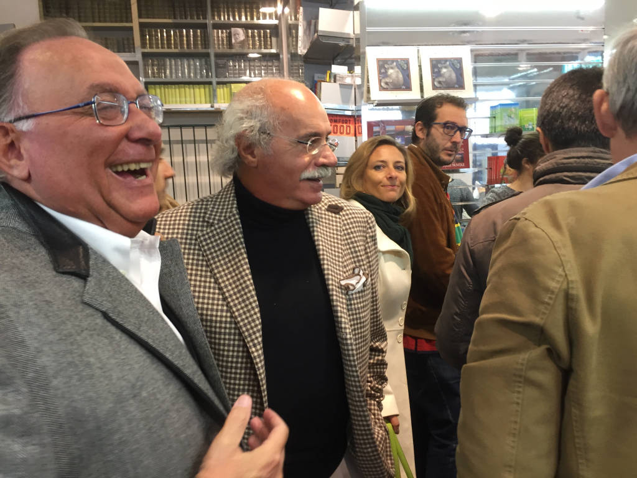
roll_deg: +2.5
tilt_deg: -8.1
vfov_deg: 48.2
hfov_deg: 61.7
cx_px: 318
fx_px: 534
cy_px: 239
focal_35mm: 29
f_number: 2.2
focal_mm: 4.15
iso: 125
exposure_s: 1/33
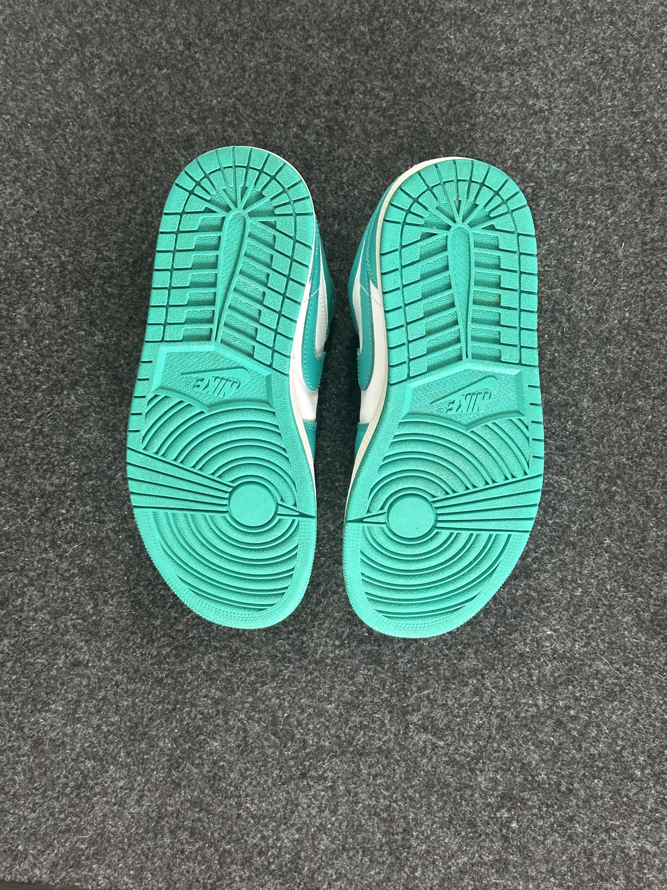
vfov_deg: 39.7
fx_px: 1233
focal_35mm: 48
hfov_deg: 30.3
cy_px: 445
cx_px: 334
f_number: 1.78
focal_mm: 6.86
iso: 200
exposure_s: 1/50
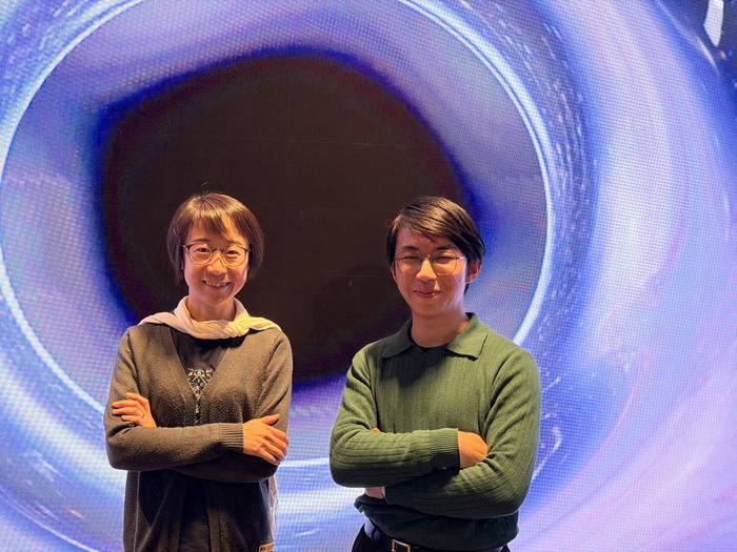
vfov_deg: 30.3
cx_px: 368
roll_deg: -1.2
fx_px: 1022
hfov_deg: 39.7
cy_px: 276
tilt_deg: -0.4
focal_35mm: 48
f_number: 1.8
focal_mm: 6.8
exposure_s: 1/40
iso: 320
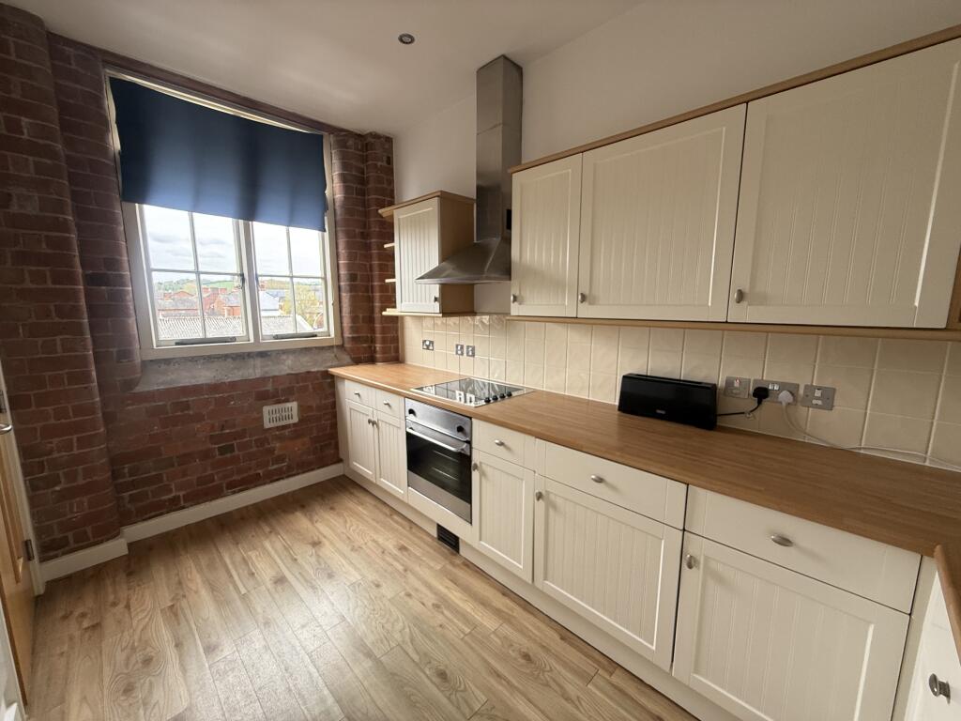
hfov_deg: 102.1
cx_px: 480
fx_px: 389
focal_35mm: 14
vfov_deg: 85.7
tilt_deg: -8.3
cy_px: 360
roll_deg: -1.1
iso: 160
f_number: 2.2
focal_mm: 2.22
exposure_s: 1/99
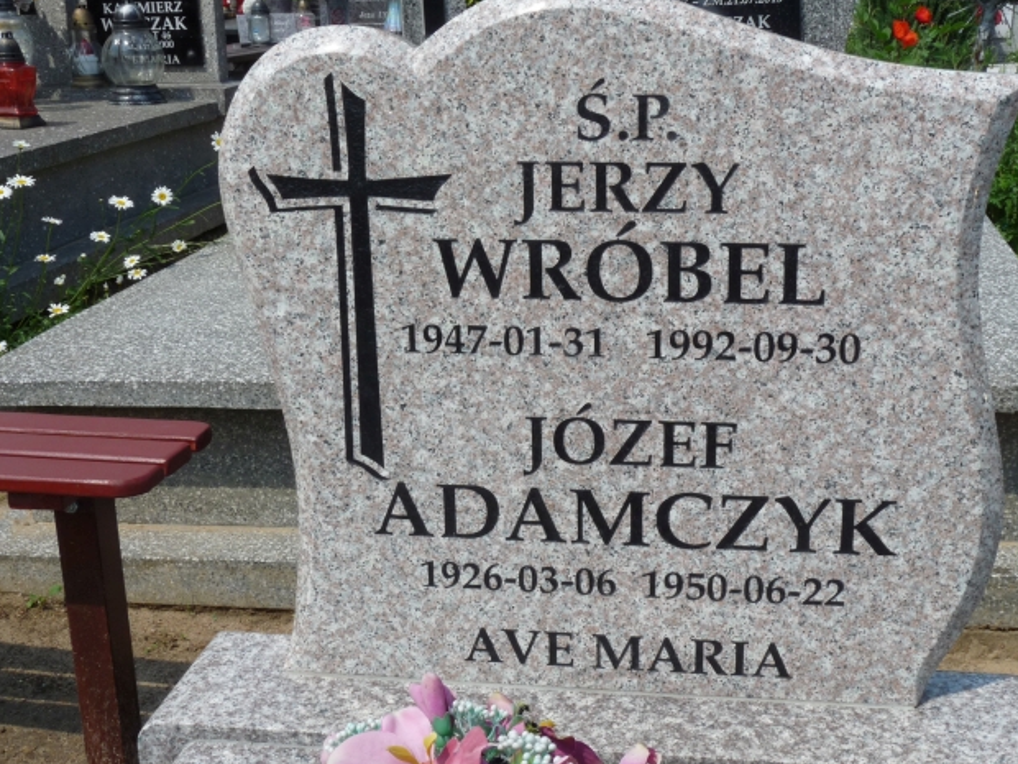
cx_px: 581
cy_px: 388
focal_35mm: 49
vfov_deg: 29.7
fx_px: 1441
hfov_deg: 38.8
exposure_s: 1/500
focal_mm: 6.8
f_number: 7.1
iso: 100
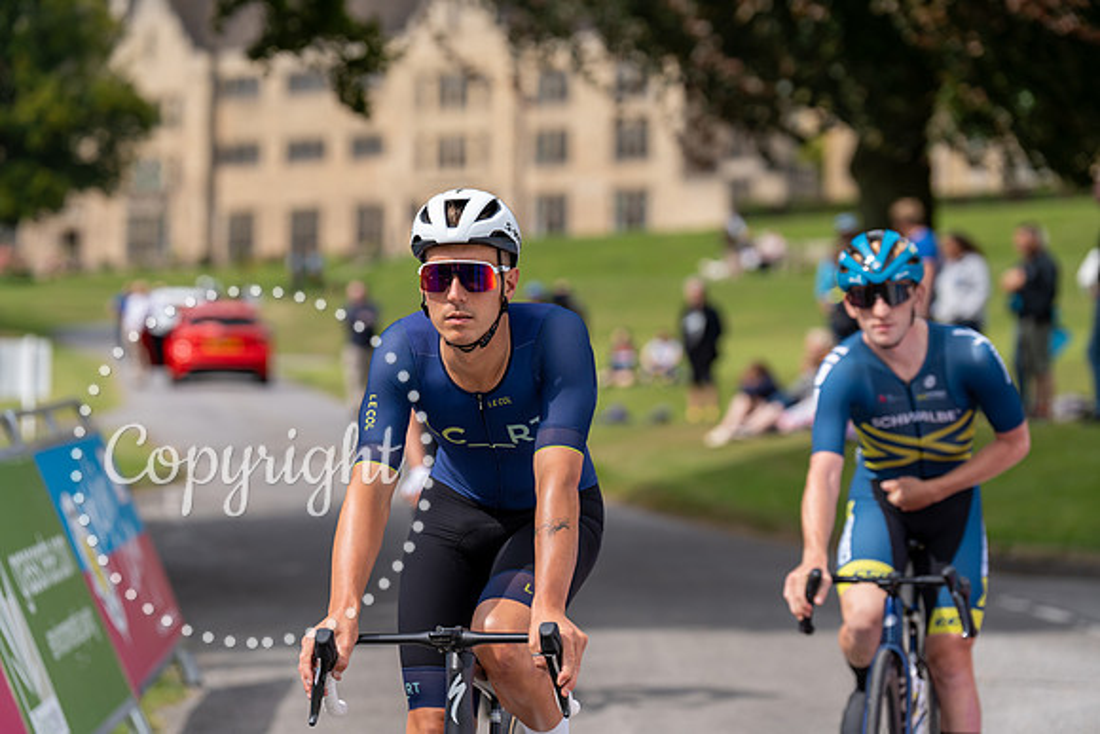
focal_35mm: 134
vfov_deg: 10.2
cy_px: 367
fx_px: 4095
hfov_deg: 15.3
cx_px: 550
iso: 100
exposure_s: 1/800
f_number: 3.5
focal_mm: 134
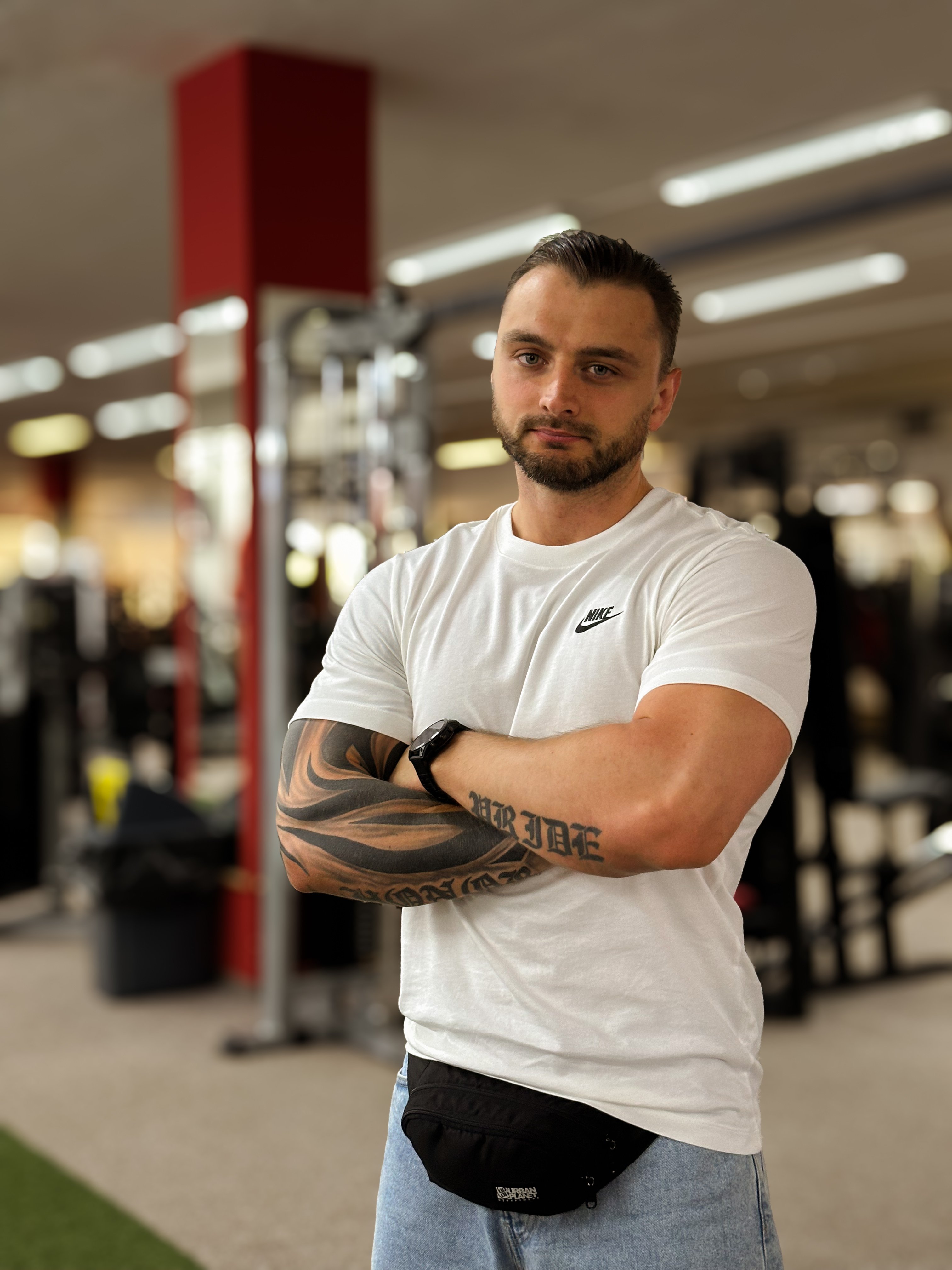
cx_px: 476
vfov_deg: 39.7
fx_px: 1760
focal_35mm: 48
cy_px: 635
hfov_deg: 30.3
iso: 160
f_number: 1.8
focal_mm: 6.86
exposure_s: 1/50
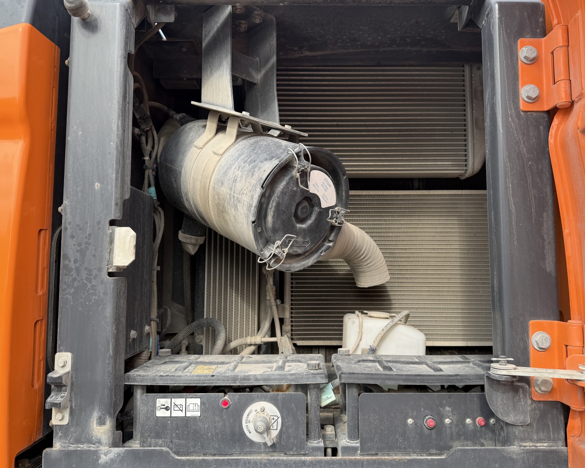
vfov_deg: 54.9
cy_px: 230
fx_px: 450
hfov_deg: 66.0
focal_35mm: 26
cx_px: 301
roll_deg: +1.4
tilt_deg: +4.1
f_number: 1.78
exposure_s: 1/868
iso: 80
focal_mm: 6.76
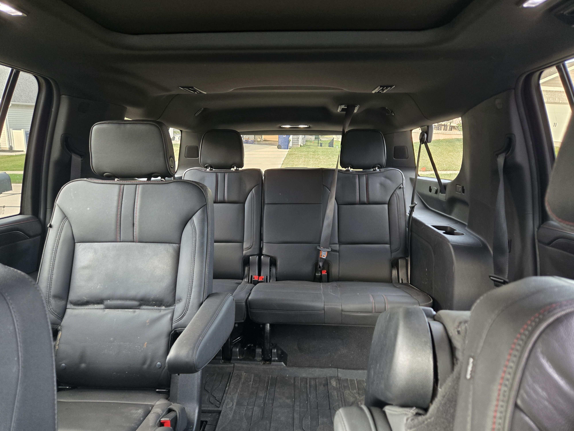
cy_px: 216
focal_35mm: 23
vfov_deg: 58.9
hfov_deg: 73.9
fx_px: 381
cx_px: 287
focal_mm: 5.4
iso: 320
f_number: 1.8
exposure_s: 1/30.5
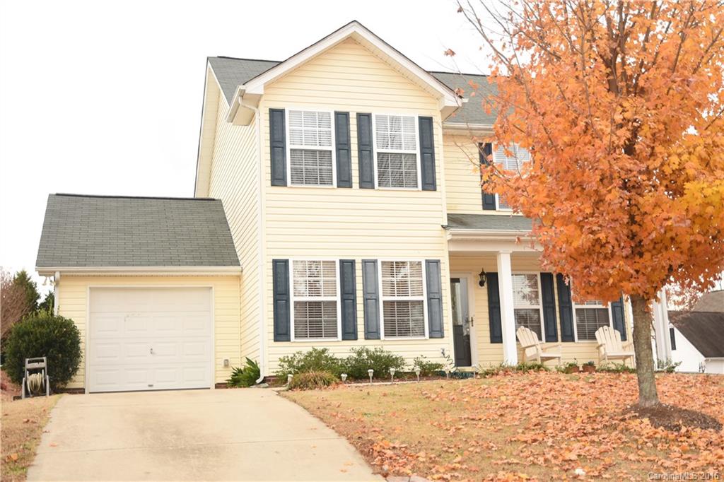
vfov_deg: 29.8
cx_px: 362
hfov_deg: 43.6
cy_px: 241
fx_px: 905
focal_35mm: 45
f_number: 4.2
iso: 400
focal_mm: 30
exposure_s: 1/60
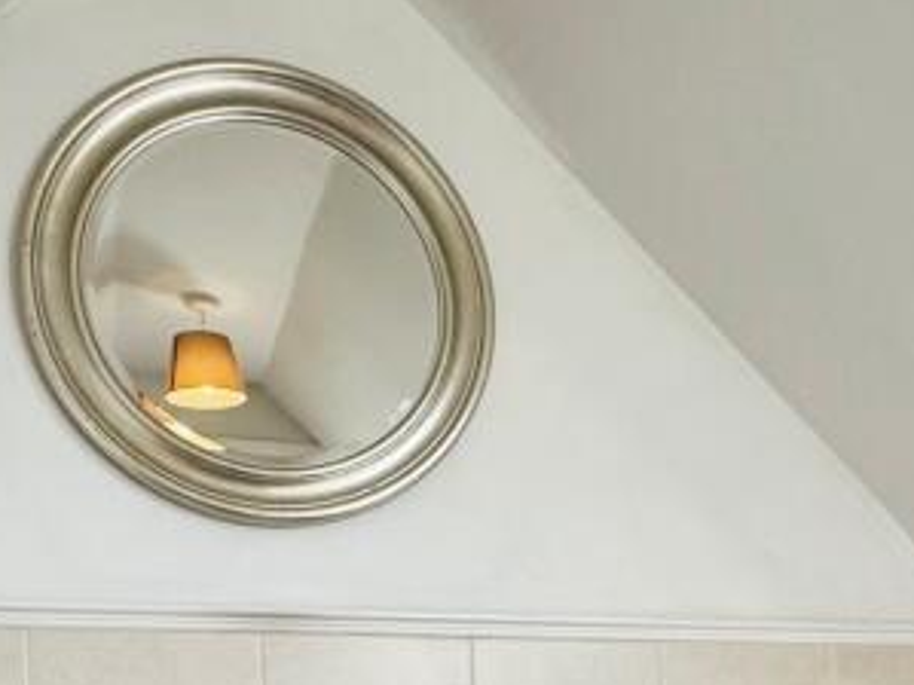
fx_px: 1267
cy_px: 948
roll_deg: +1.0
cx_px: 617
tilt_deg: -4.8
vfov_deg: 25.1
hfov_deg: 39.2
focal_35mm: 48
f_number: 2.2
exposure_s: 1/99
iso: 64
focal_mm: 2.22
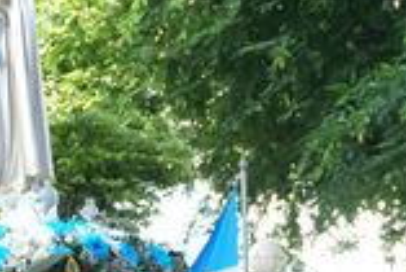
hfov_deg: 9.4
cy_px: 306
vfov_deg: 6.3
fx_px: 2461
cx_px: 21
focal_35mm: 218
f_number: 5.6
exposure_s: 1/400
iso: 1600
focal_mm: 38
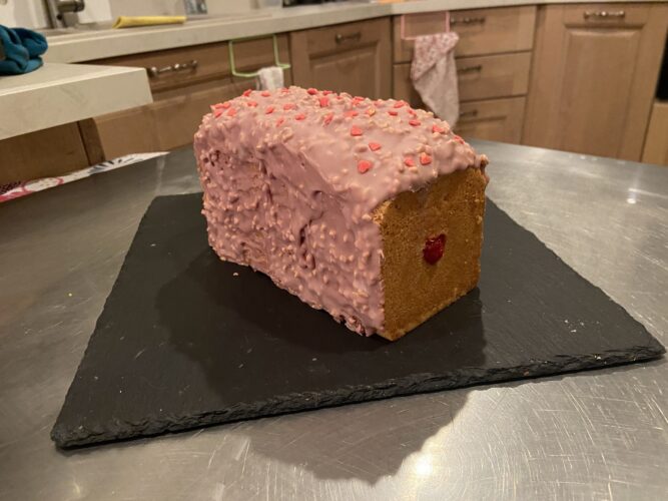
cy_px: 250
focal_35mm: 26
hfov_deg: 67.3
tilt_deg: -28.1
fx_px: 502
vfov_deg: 53.0
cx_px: 334
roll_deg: +4.0
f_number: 1.8
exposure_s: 1/25
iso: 500
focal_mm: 4.25
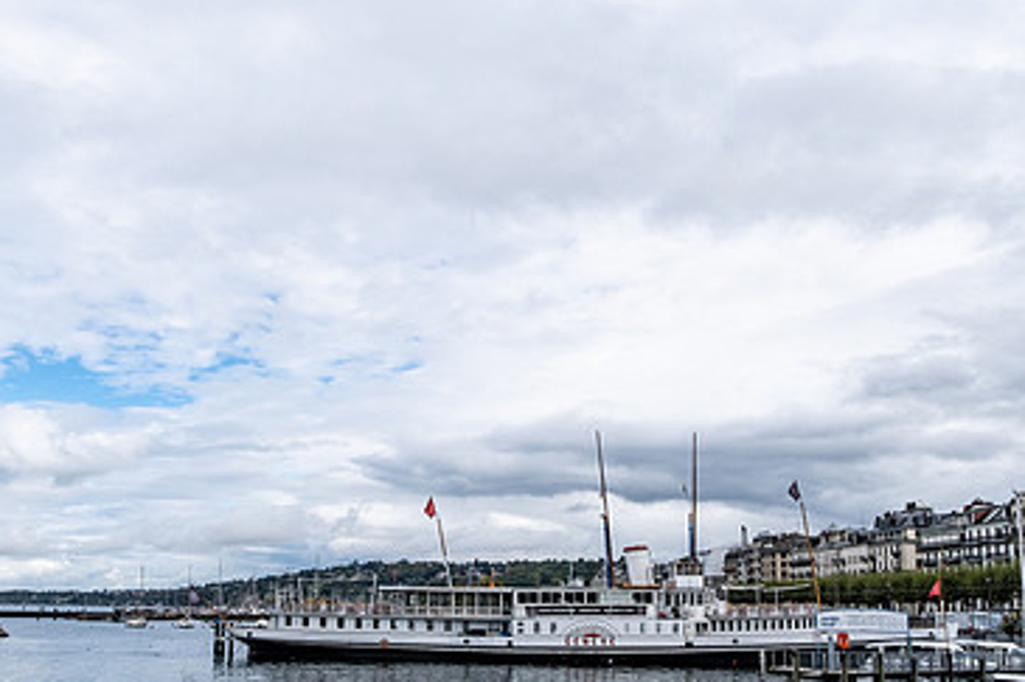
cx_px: 452
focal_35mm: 41
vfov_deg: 32.5
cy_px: 396
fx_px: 1167
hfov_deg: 47.3
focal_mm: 16
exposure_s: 1/1250
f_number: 5.6
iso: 160
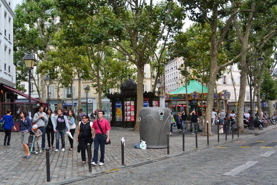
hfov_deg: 41.9
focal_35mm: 47
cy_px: 92
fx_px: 362
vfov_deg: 28.7
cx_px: 138
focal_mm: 17.7
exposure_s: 1/250
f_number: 4.5
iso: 160
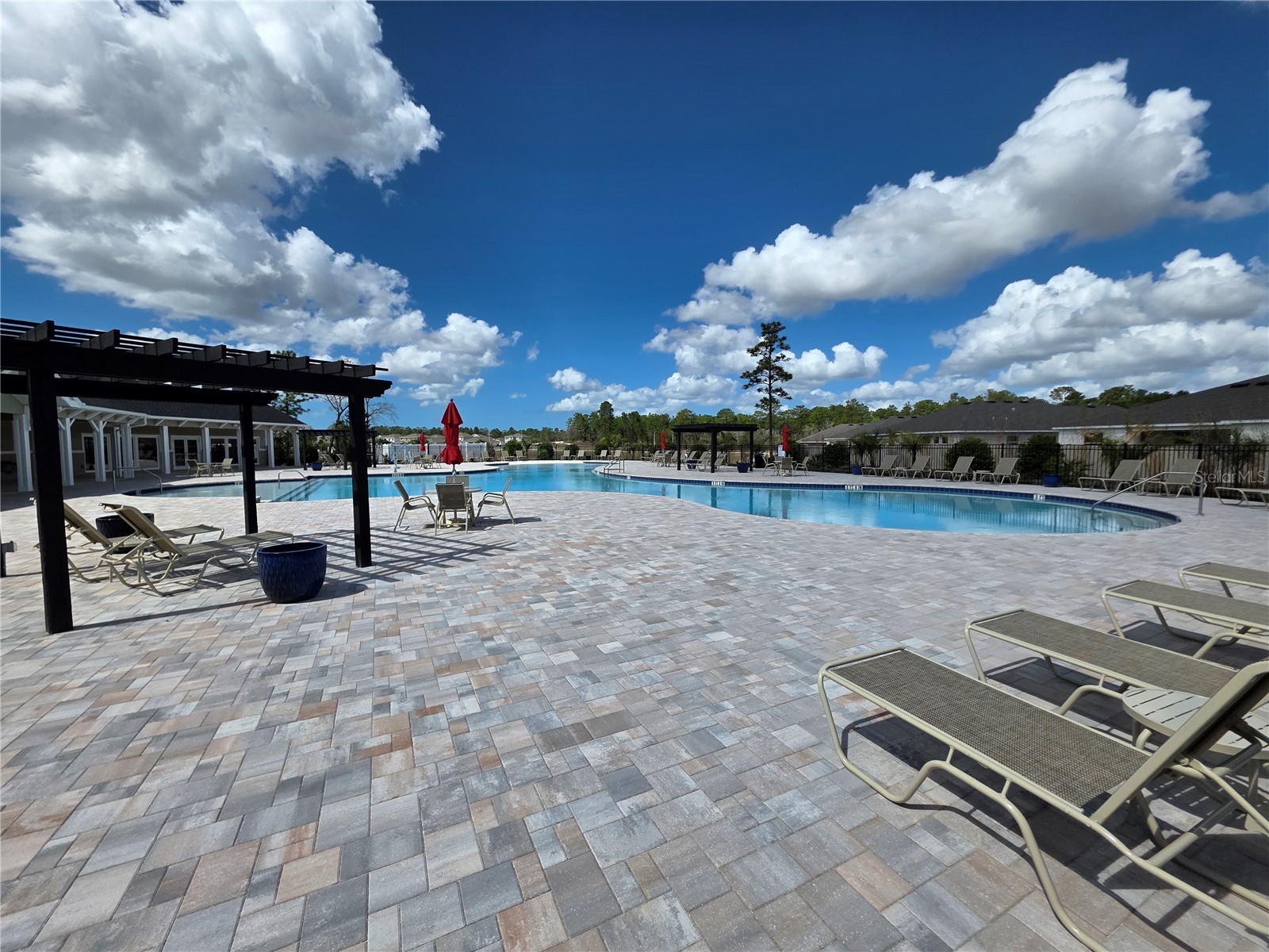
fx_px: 477
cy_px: 476
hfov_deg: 106.2
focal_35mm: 13
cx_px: 634
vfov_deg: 89.9
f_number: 1.9
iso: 40
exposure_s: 1/4994
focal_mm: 2.2
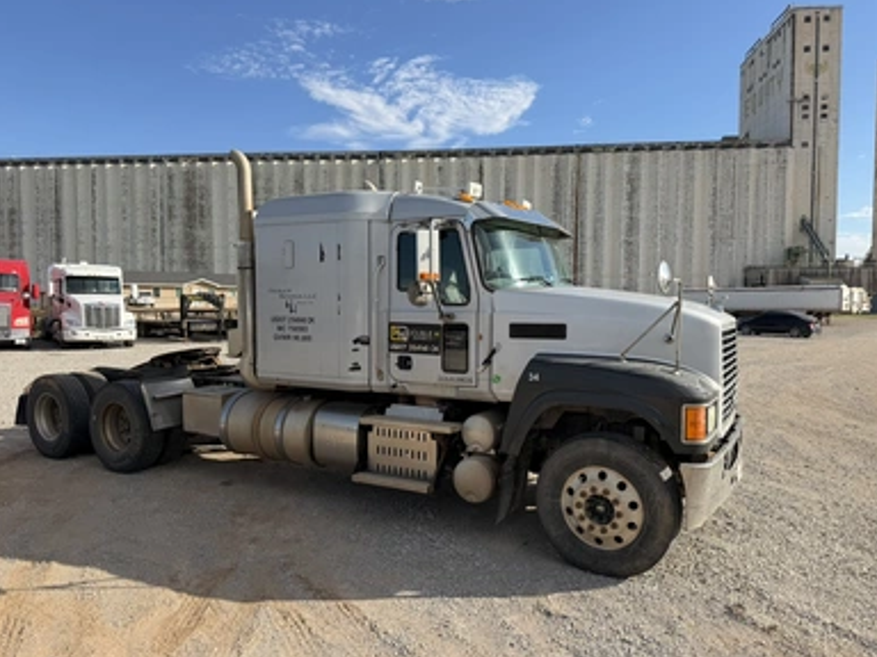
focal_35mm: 25
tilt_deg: -1.9
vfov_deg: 54.9
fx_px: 633
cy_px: 328
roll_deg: +0.4
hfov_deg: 69.4
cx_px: 436
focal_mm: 6.76
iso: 80
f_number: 1.78
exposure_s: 1/3953
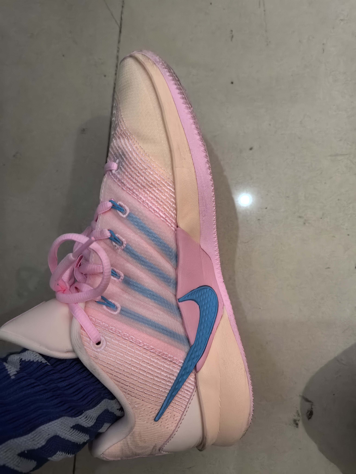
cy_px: 237
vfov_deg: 65.3
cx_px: 178
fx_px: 370
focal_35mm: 27
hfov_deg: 51.4
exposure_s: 1/25
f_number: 2
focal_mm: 5.75
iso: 1000
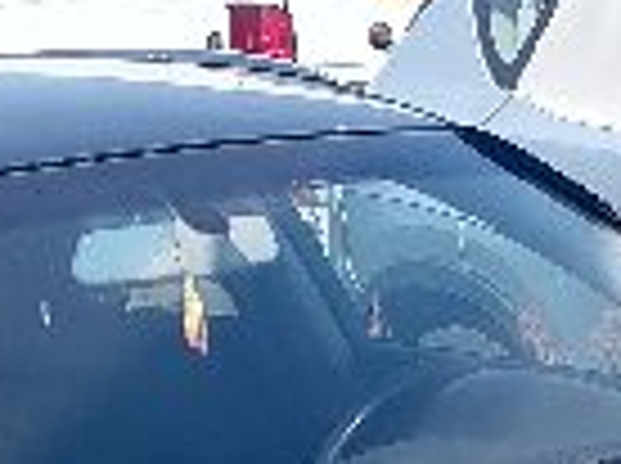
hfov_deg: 13.1
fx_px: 2704
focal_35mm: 151
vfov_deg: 9.1
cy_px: 969
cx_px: 364
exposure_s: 1/1005
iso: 50
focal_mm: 4.25
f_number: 1.8
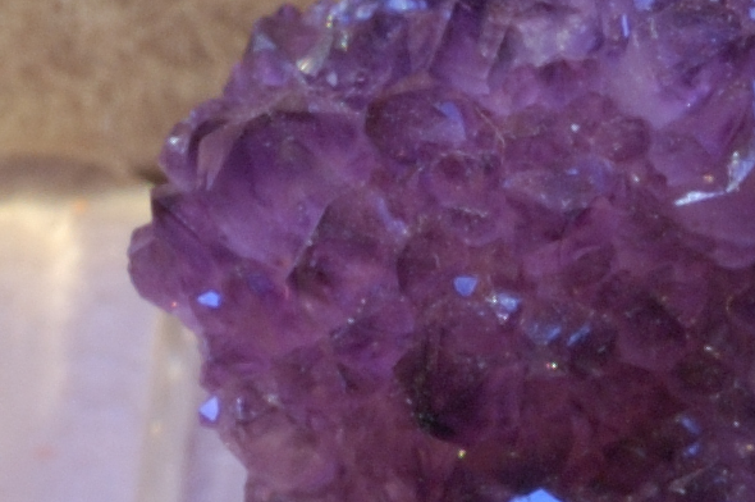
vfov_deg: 3.0
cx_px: 1362
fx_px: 9615
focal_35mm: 459
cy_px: 446
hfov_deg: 4.5
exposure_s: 1/1.6
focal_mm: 60
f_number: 25
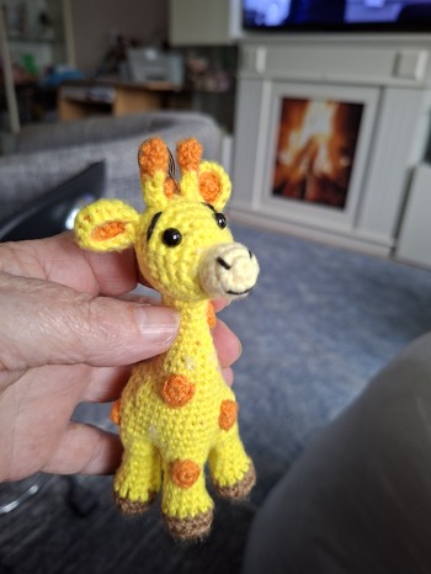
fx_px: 381
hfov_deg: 58.9
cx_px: 216
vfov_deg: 73.9
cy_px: 287
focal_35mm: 23
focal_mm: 5.54
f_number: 1.8
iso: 250
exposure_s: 1/50
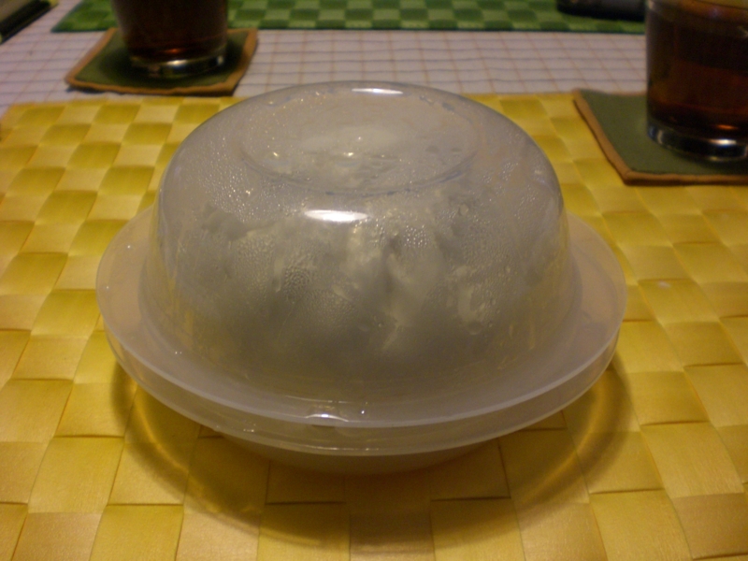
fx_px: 821
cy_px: 280
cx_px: 374
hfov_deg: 49.0
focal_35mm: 38
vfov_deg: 37.7
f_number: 3.1
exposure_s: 1/25
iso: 200
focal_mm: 6.3
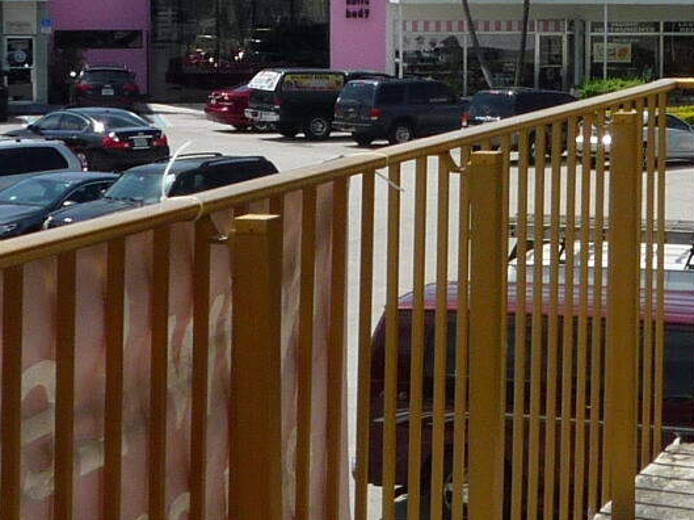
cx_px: 659
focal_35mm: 124
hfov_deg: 15.7
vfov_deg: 11.9
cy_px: 105
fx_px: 2484
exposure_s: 1/640
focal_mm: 5.2
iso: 100
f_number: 5.6
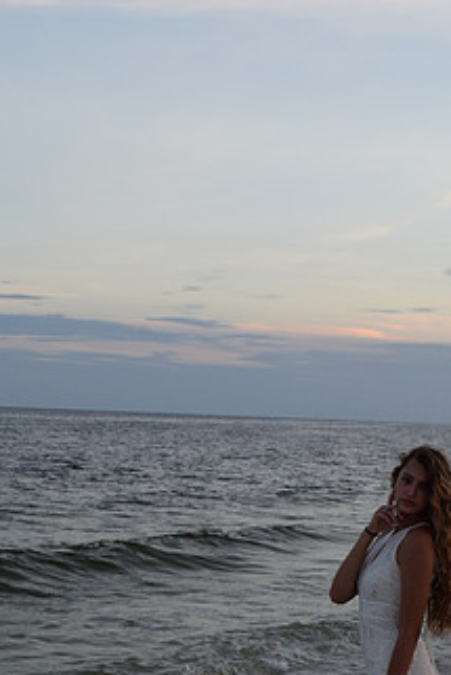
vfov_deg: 24.5
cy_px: 566
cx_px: 232
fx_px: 1520
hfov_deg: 16.9
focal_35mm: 81
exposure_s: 1/160
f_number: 6.3
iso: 400
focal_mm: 30
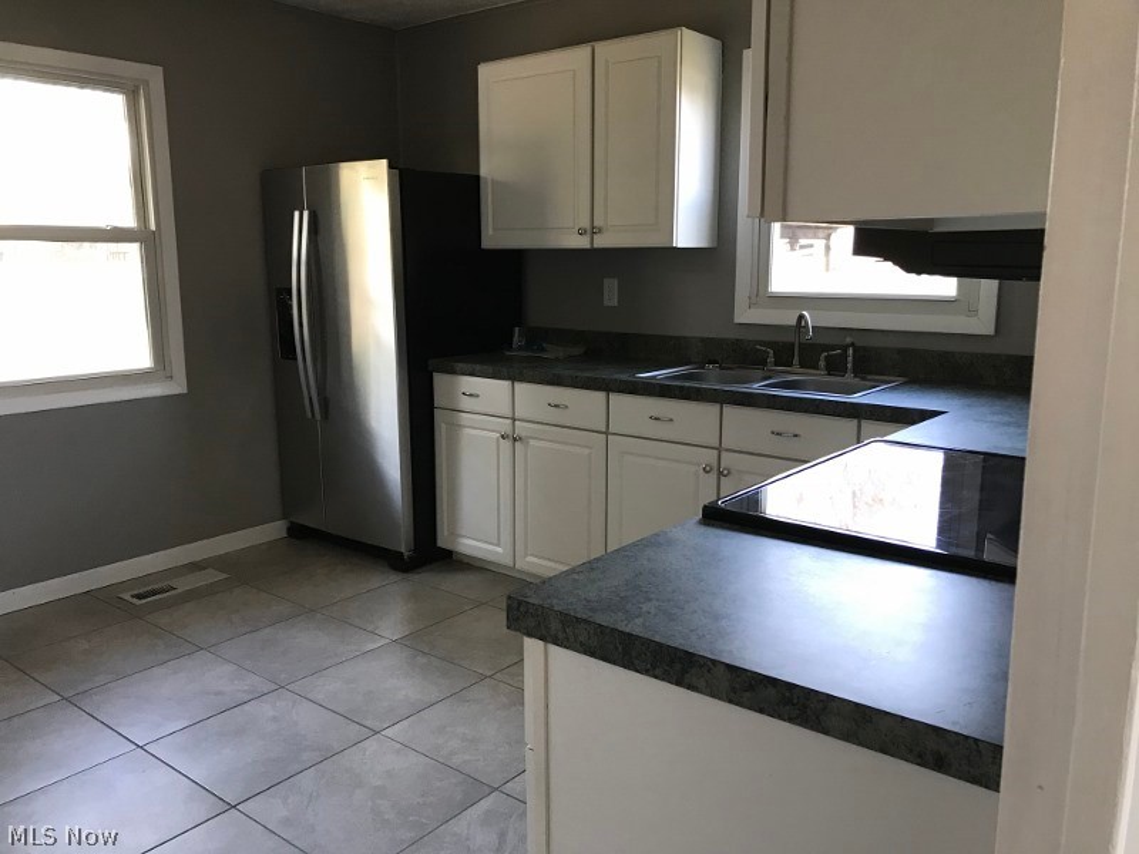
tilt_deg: -11.6
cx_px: 570
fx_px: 921
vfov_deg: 49.7
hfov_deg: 63.4
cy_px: 427
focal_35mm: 28
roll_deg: -0.1
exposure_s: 1/24
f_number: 1.8
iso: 40
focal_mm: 3.99
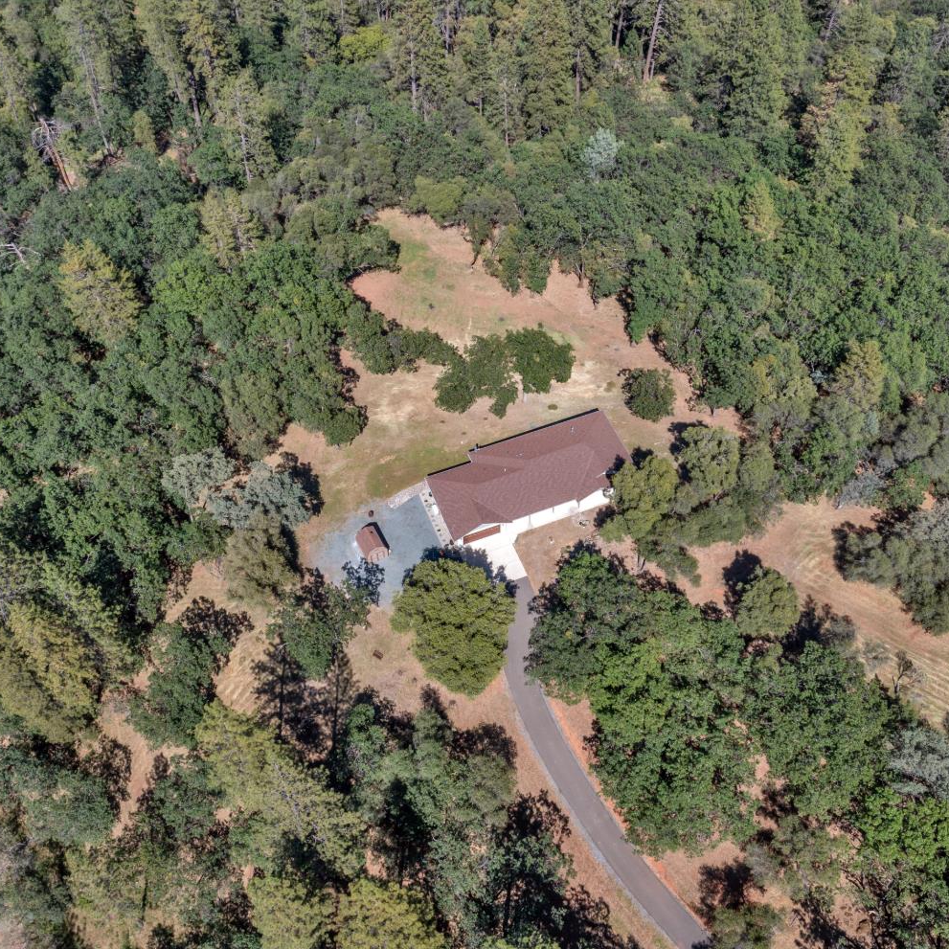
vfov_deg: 46.0
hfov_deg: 46.0
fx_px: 1117
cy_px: 477
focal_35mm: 36
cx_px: 507
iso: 100
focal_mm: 10.26
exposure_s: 1/320
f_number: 5.6
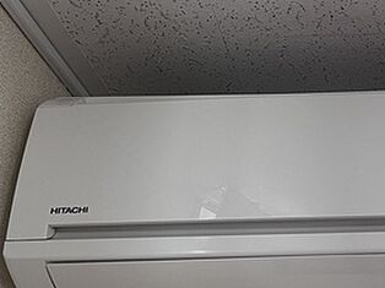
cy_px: 234
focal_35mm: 53
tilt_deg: +23.1
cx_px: 353
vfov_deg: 26.9
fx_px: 589
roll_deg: -0.4
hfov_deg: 34.0
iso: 80
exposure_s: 1/60
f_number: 1.6
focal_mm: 5.1
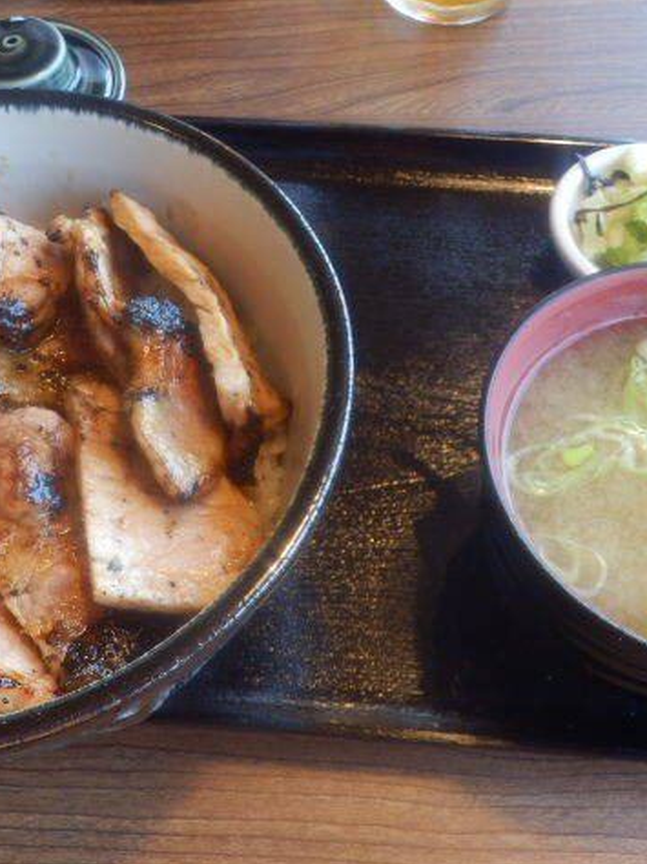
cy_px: 436
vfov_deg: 38.2
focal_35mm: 50
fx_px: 1247
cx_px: 272
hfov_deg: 29.0
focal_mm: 6.6
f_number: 3.9
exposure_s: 1/40
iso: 160
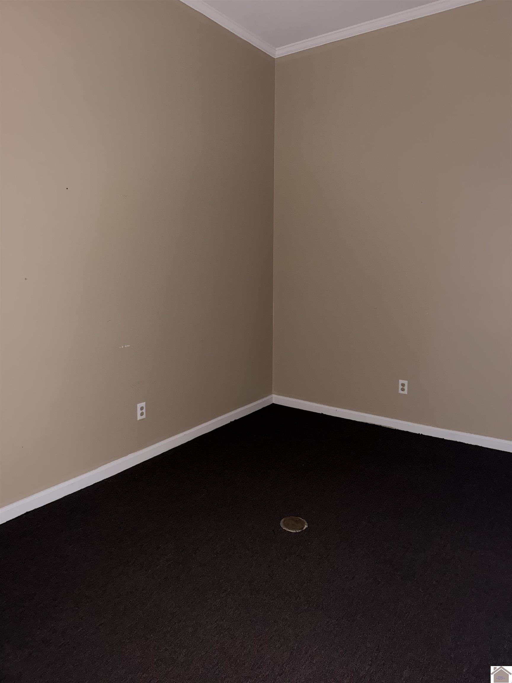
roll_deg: +0.2
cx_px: 256
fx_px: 473
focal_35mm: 24
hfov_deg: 56.8
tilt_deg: -10.0
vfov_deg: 71.6
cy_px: 342
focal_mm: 6.76
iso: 320
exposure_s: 1/4
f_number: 1.78
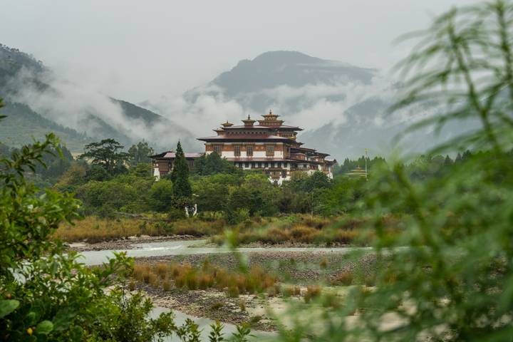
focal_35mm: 72
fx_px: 1031
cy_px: 174
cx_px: 265
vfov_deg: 18.8
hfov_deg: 27.9
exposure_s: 1/500
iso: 400
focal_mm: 70
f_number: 5
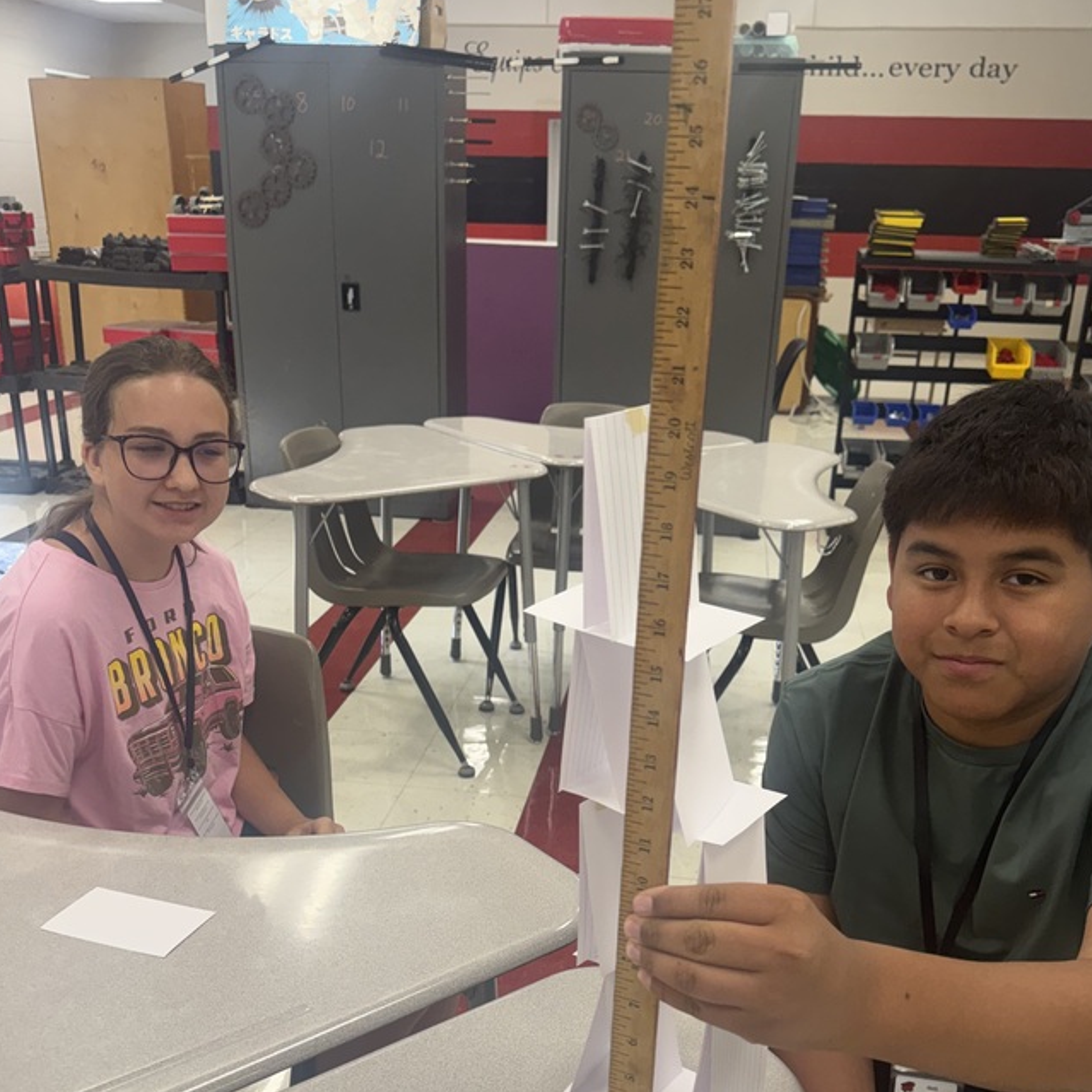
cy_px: 690
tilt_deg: -24.8
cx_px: 564
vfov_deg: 47.9
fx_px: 1213
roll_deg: -3.4
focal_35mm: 34
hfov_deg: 48.4
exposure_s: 1/120
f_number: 1.78
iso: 200
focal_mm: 6.76
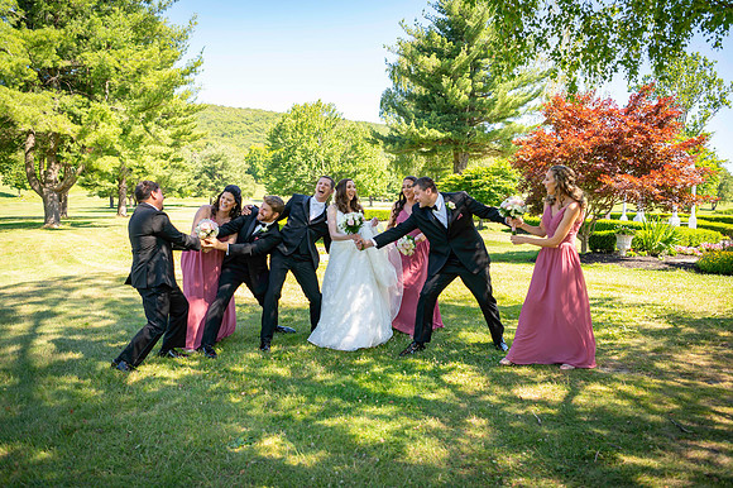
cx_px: 366
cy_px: 244
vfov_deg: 46.4
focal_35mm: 28
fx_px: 570
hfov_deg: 65.5
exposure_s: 1/250
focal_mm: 28
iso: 100
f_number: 3.2
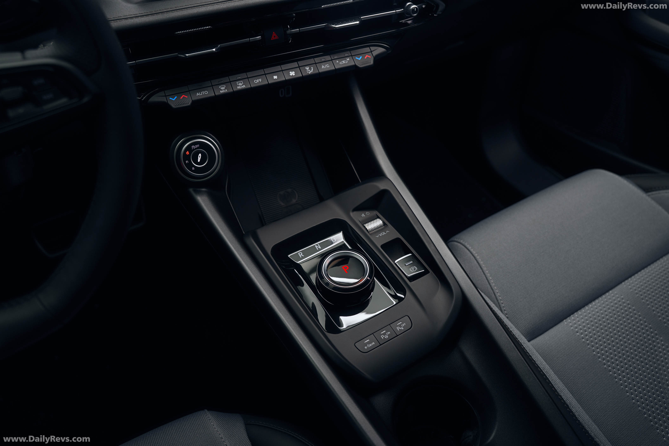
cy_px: 223
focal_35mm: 29
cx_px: 334
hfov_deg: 63.5
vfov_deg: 44.8
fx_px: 541
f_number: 4
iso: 800
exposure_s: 1/60
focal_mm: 29.1
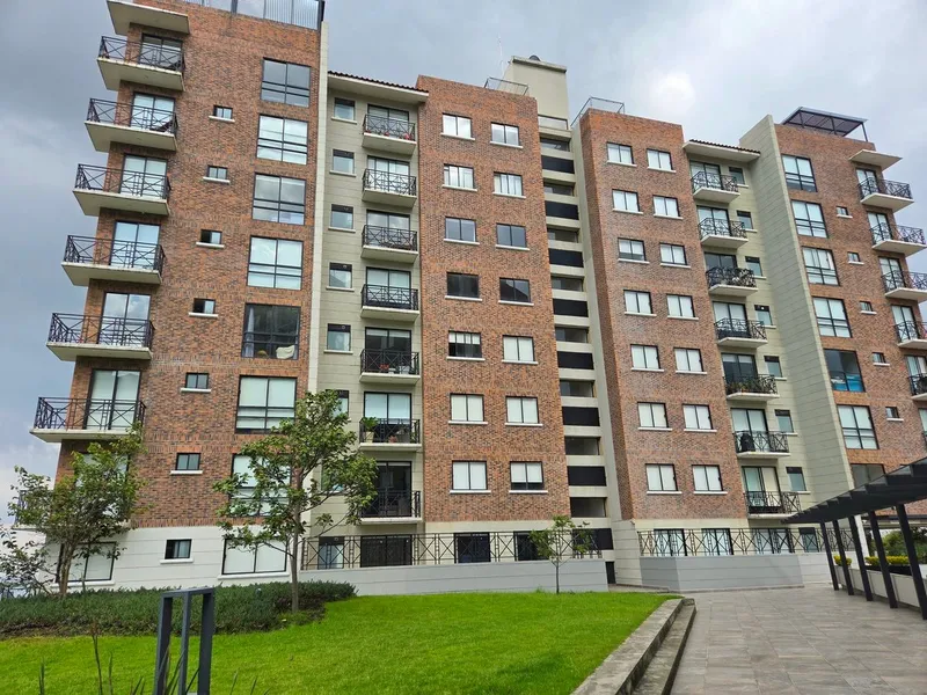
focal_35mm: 23
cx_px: 464
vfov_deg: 58.9
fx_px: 616
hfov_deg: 73.9
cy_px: 348
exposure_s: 1/3333
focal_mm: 5.4
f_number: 1.8
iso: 80
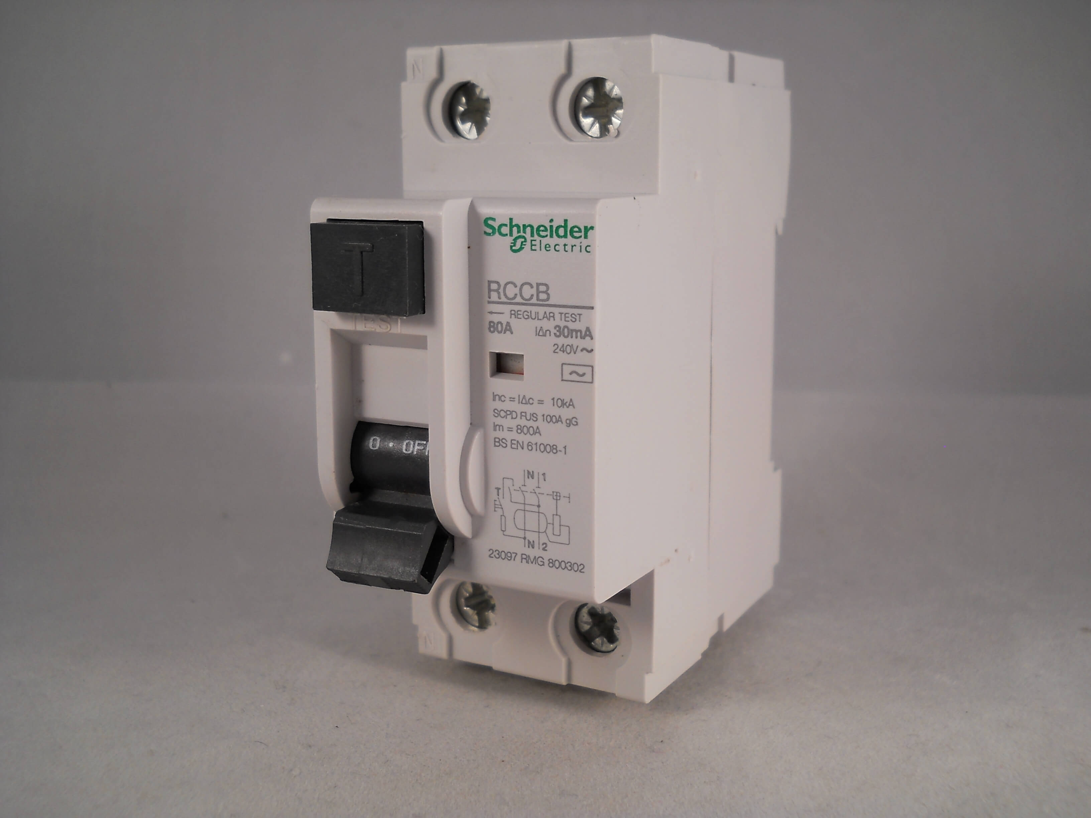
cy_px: 409
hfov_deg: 45.8
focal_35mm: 41
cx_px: 546
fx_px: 1292
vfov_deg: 35.1
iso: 80
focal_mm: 6.7
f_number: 3.1
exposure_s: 1/30
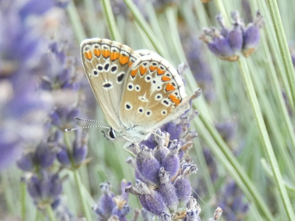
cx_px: 148
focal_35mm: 61
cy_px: 110
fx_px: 520
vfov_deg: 24.0
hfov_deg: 31.7
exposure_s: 1/80
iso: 500
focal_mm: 10.8
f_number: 4.1
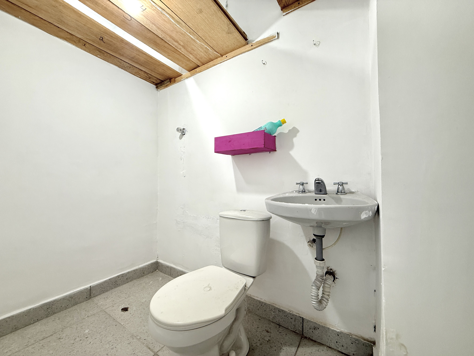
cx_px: 237
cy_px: 178
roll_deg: +0.0
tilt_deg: +1.5
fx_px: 192
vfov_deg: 85.7
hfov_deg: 102.1
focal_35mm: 14
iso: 200
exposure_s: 1/60
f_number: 2.2
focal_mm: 2.22
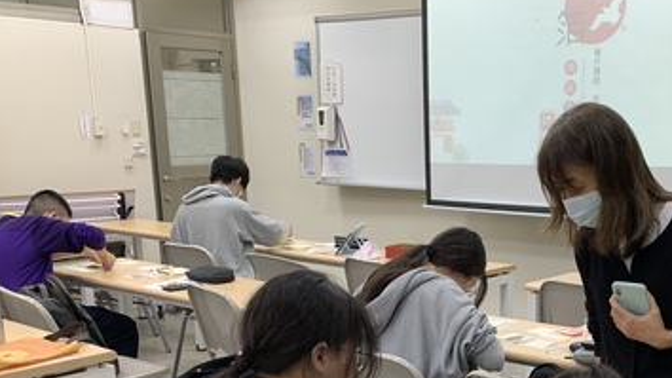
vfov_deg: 23.9
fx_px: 855
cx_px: 490
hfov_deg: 41.8
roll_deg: -0.1
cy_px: 370
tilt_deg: -14.9
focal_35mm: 48
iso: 80
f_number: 1.8
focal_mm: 4.25
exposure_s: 1/120
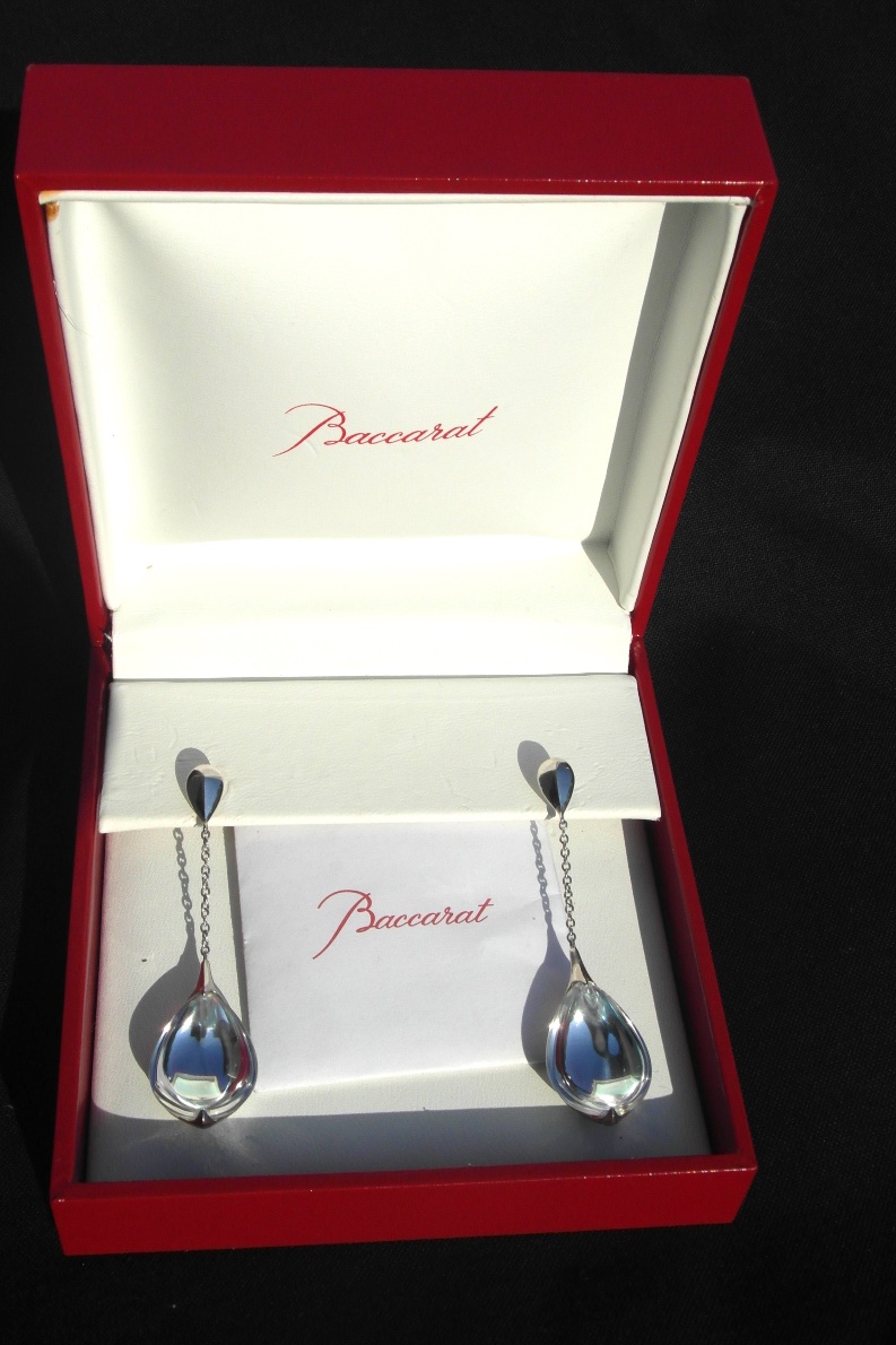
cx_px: 418
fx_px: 1606
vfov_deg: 45.4
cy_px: 675
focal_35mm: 43
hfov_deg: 31.2
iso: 80
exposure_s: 1/750
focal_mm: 6.8
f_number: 5.8
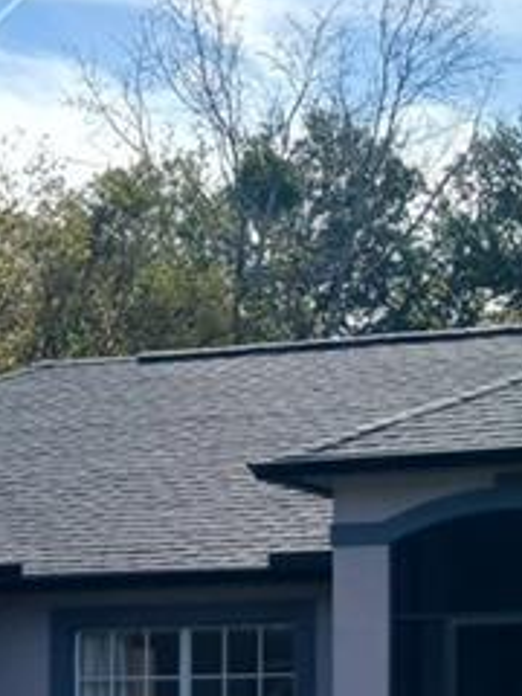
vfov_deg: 14.2
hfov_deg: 11.0
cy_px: 844
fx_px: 2714
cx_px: 133
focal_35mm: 135
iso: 20
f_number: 1.8
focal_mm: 4
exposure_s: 1/553
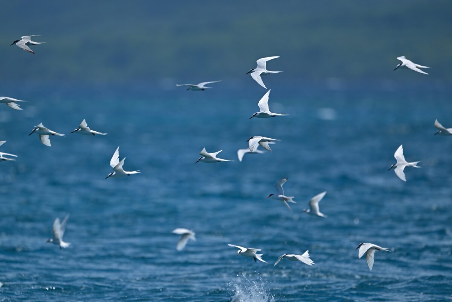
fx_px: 10044
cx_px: 226
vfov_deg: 1.7
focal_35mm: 800
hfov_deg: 2.6
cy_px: 151
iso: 360
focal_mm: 800
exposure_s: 1/2500
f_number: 7.1
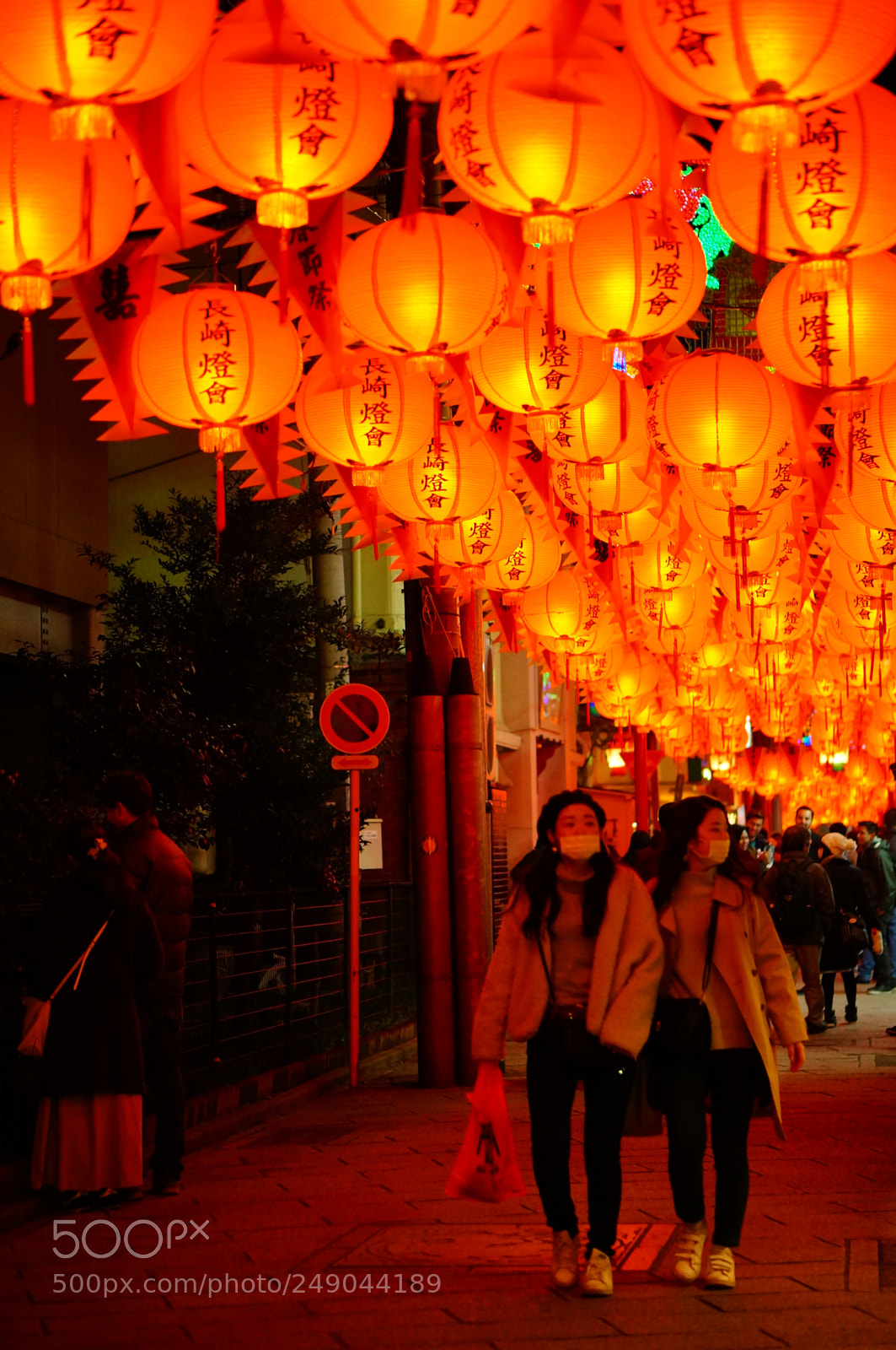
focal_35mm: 75
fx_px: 2806
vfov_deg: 27.0
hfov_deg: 18.1
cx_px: 448
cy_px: 675
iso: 800
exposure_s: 1/125
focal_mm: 50
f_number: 1.8
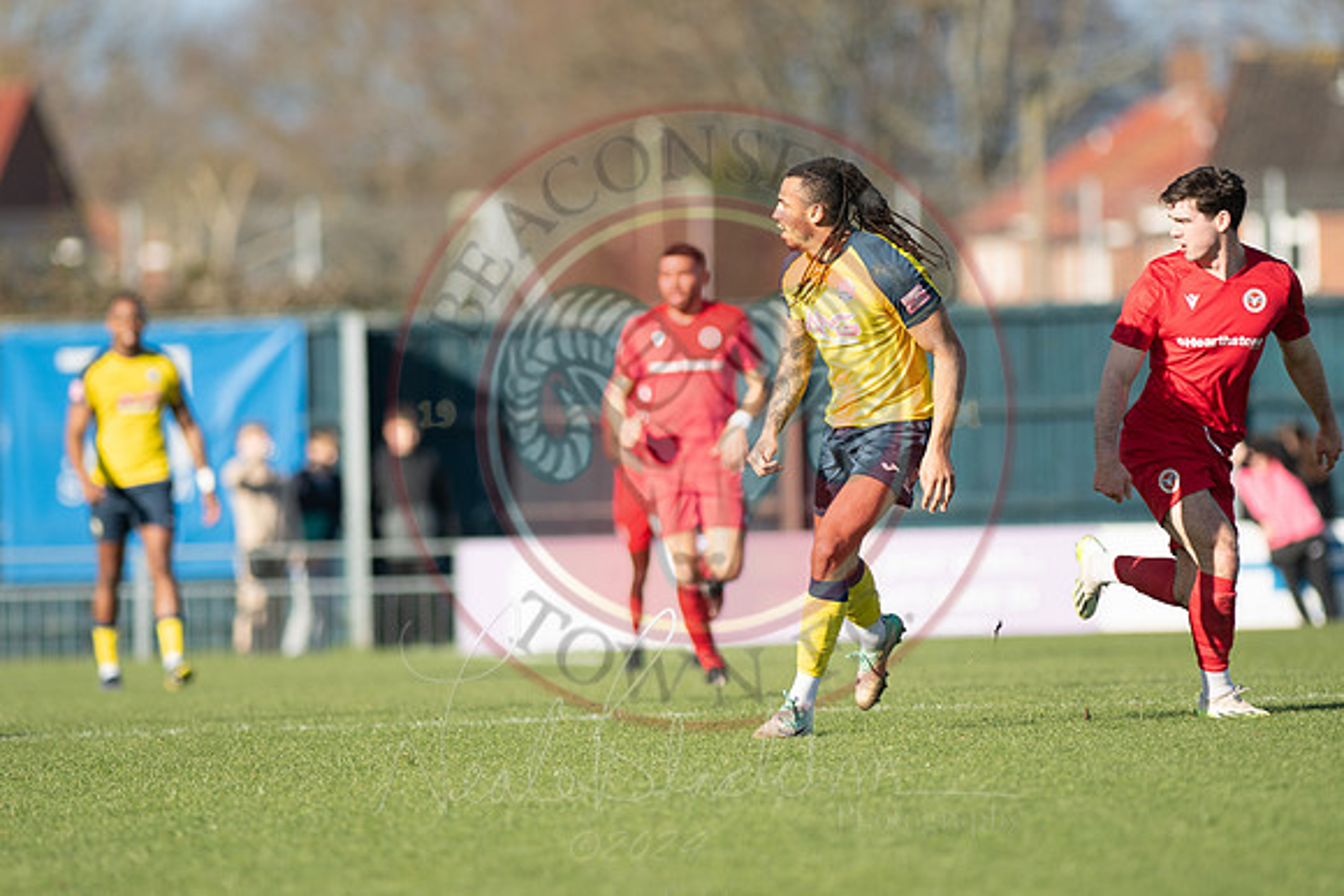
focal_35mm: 450
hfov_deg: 4.6
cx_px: 672
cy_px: 448
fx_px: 16803
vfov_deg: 3.1
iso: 250
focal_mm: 300
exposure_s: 1/3200
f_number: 2.8
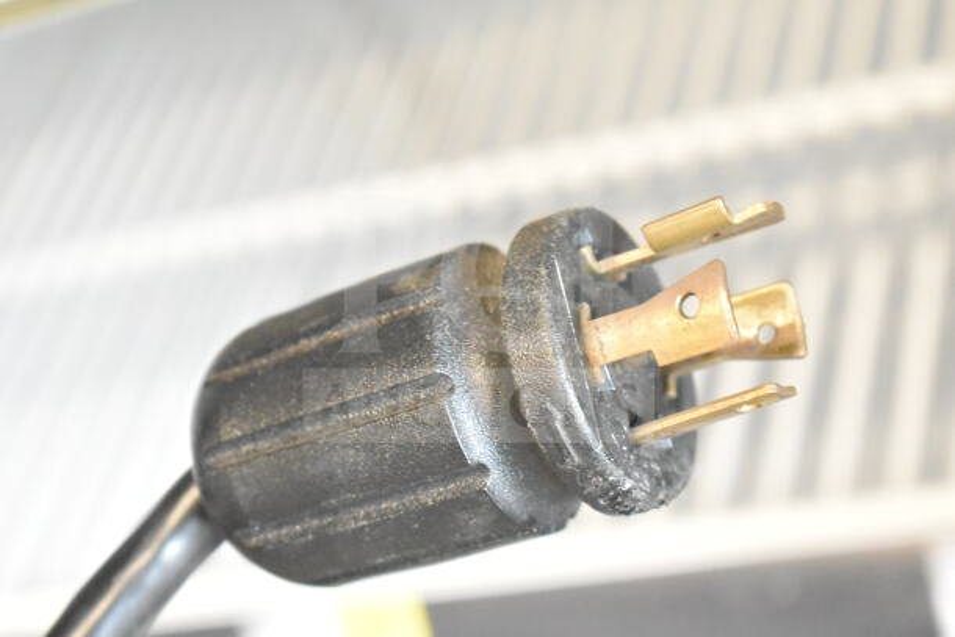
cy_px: 318
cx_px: 478
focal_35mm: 82
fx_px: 2189
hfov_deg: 24.6
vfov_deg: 16.6
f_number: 5.6
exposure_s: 1/100
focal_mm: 55
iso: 10000
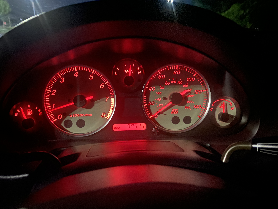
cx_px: 139
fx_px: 209
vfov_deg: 53.1
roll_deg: -0.5
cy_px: 104
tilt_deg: -18.0
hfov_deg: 67.3
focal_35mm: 26
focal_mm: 4.25
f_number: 1.8
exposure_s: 1/4
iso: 1000
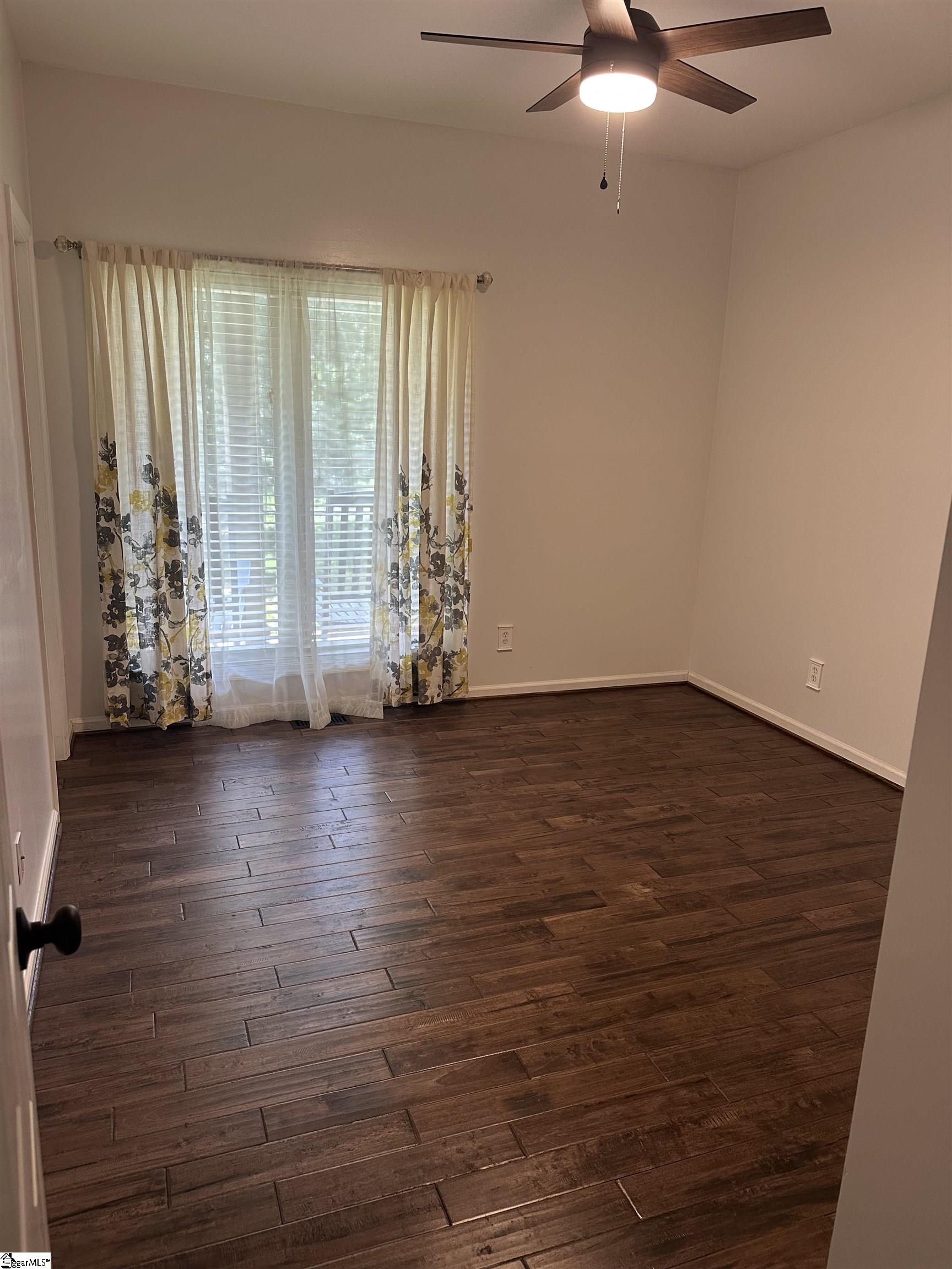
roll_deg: -2.2
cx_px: 476
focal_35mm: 24
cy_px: 634
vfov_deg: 71.6
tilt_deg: -13.2
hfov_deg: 56.8
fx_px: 880
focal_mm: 6.86
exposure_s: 1/60
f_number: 1.78
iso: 160
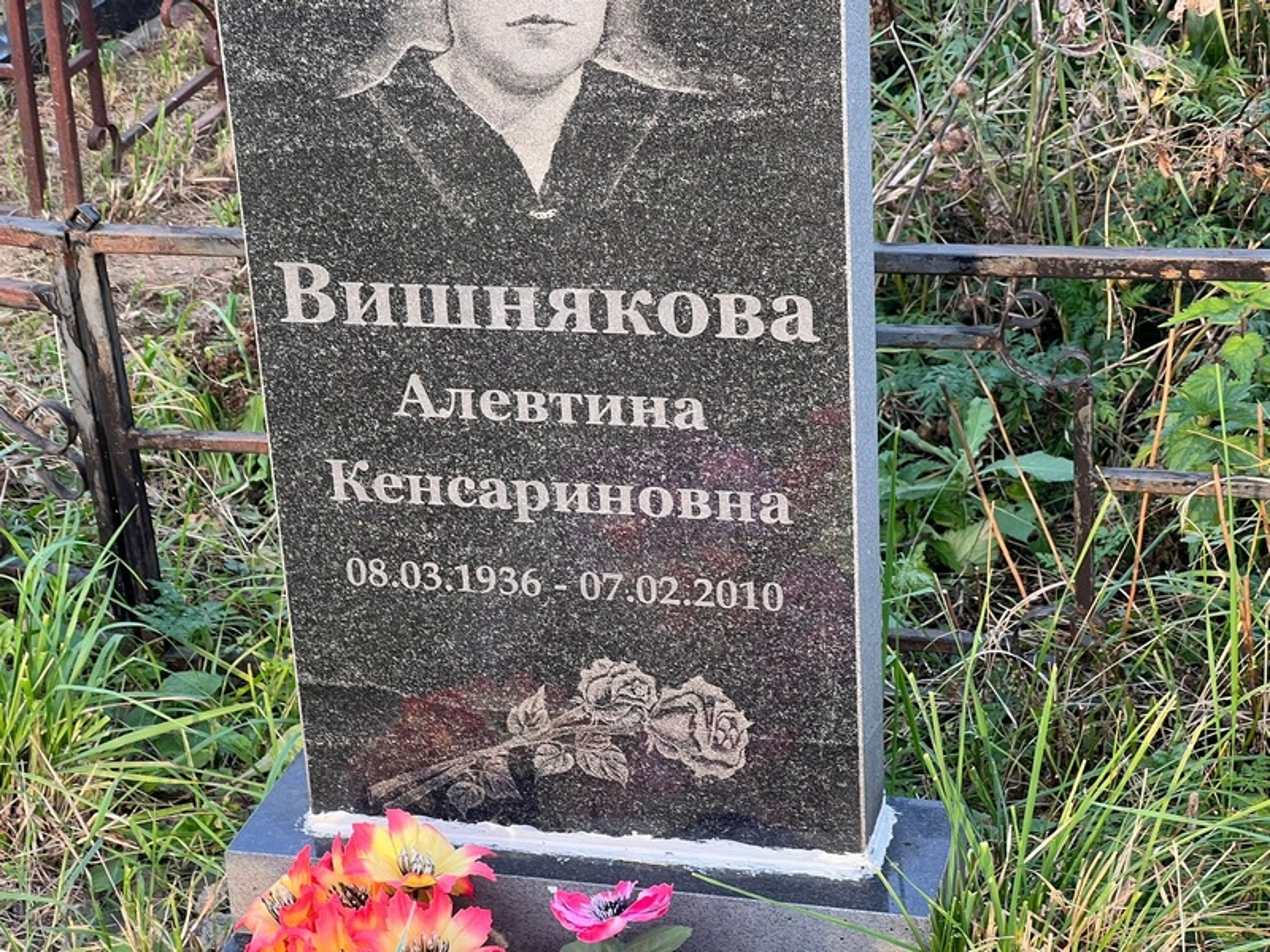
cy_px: 476
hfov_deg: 25.3
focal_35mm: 77
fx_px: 2825
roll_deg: +2.2
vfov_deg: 19.1
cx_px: 635
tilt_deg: -25.3
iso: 64
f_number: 2.8
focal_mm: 9
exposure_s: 1/99
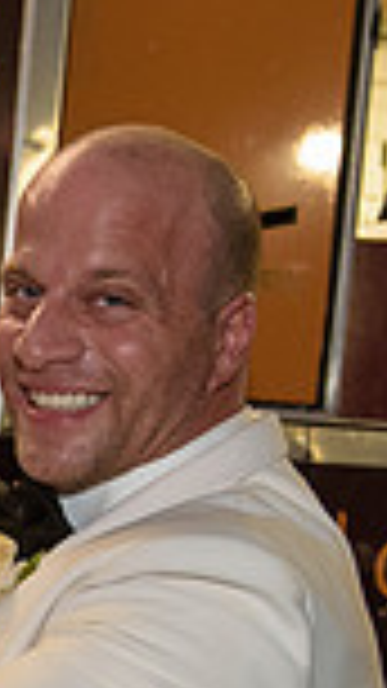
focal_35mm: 127
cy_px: 600
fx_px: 2318
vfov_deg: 16.7
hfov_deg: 9.2
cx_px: -274
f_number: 3.2
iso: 1600
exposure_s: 1/125
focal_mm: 32
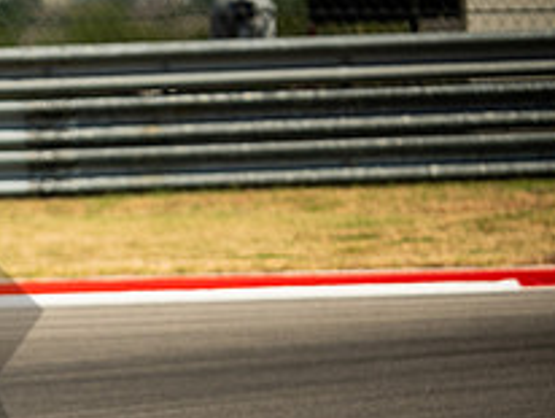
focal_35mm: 1135
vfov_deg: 1.3
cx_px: -218
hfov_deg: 1.7
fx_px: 18219
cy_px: 516
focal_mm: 280
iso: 200
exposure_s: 1/2000
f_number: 2.8
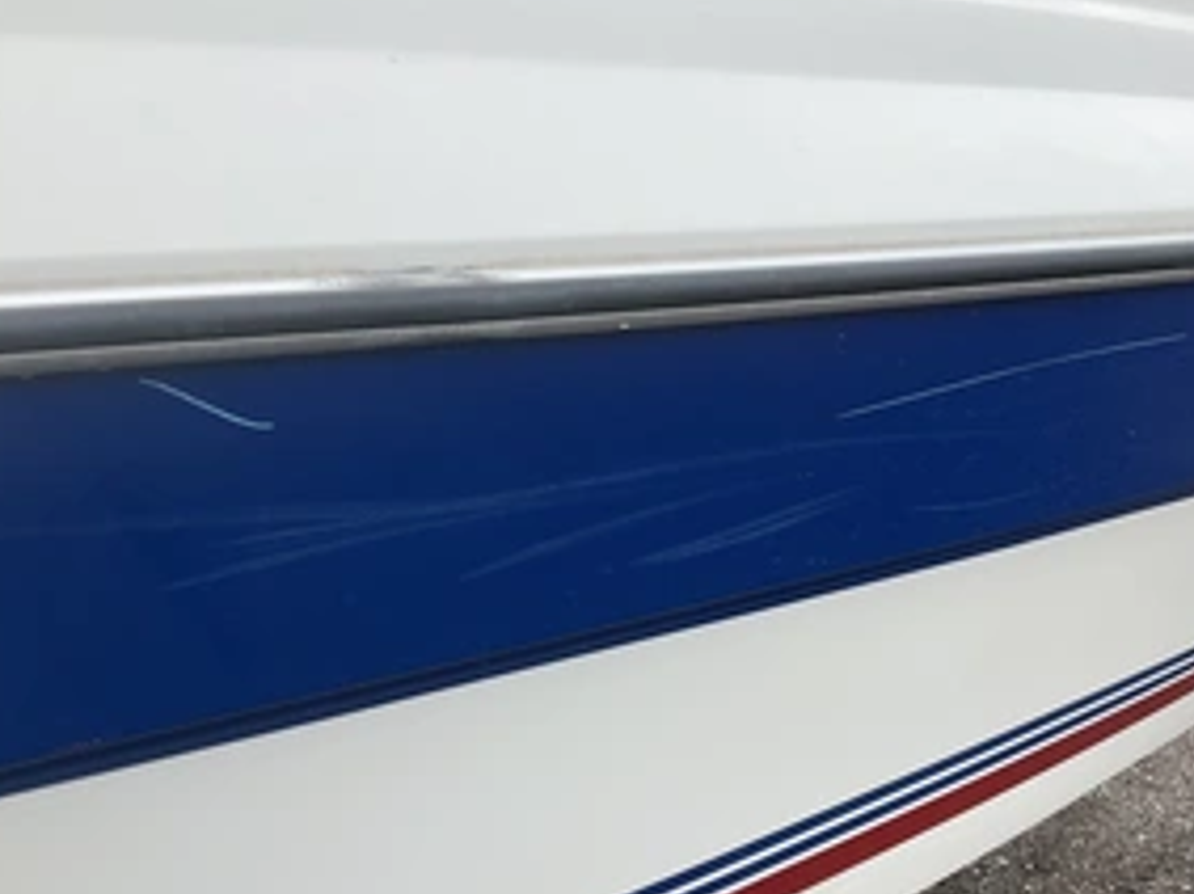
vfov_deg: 35.0
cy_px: 531
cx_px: 713
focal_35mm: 41
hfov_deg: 45.6
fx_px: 1414
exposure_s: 1/1848
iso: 25
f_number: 1.8
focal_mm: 3
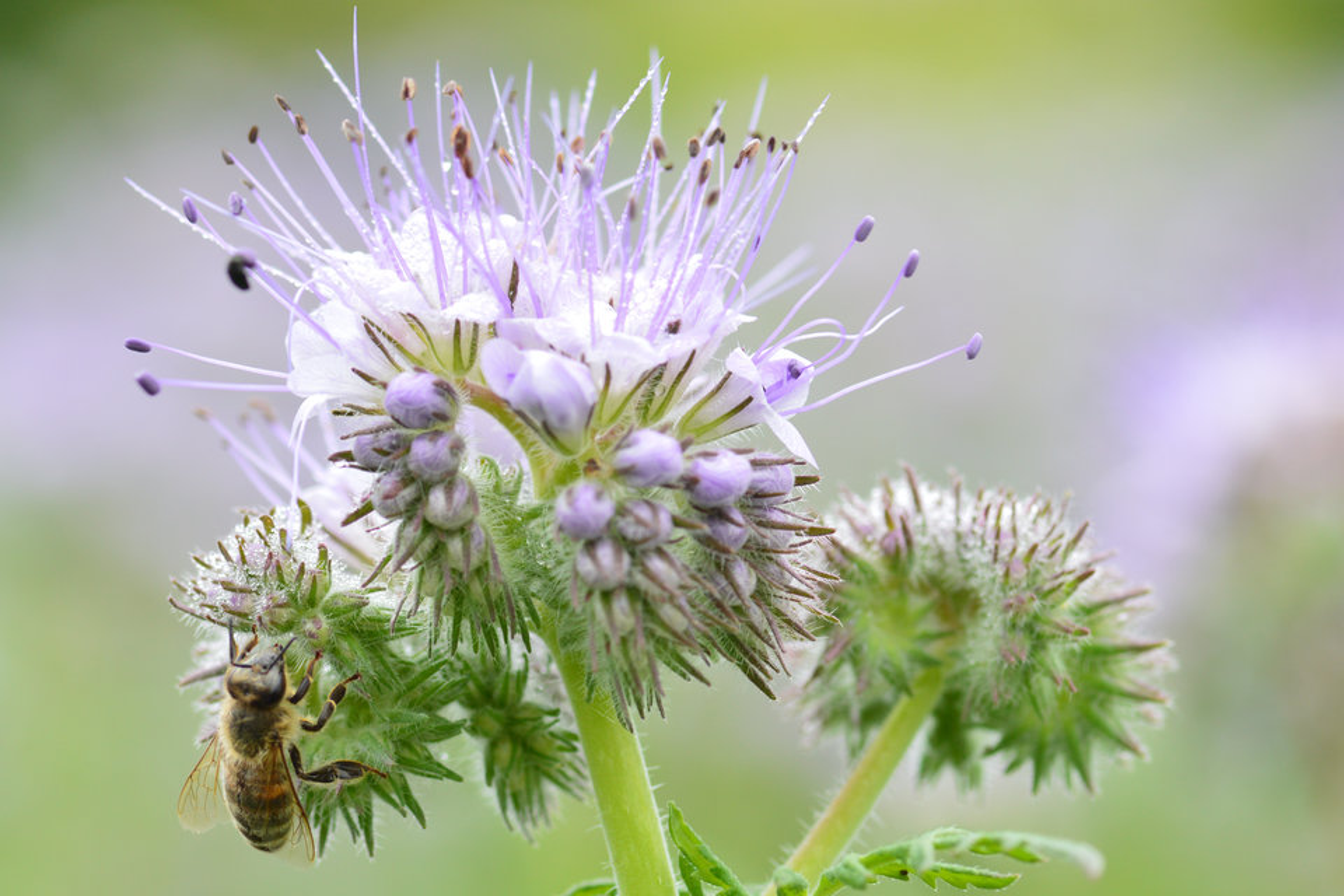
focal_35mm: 150
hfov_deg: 13.7
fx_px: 5600
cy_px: 448
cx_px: 672
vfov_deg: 9.1
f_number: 10
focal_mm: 100
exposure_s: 1/200
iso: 400
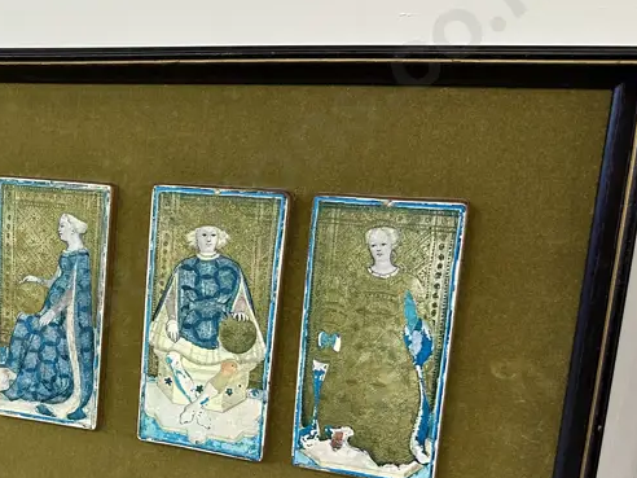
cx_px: 45
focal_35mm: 50
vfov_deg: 28.8
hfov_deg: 35.6
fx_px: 920
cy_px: 342
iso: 160
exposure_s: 1/100
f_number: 1.78
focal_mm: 6.86
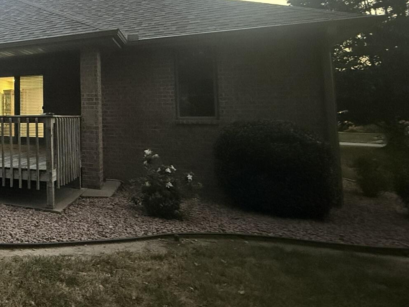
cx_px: -14
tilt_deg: +4.2
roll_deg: -1.1
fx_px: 343
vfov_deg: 47.1
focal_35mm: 29
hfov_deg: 48.6
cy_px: 91
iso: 1600
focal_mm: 2.22
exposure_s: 1/30
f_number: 2.2
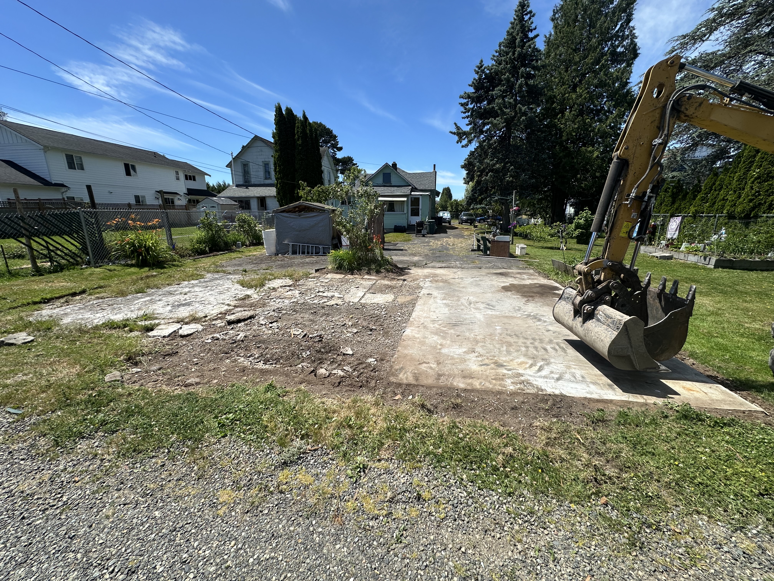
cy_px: 290
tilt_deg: -13.9
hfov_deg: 102.1
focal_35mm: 14
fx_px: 313
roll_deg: +0.5
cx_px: 387
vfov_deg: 85.7
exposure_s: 1/1949
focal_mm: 2.22
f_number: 2.2
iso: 50
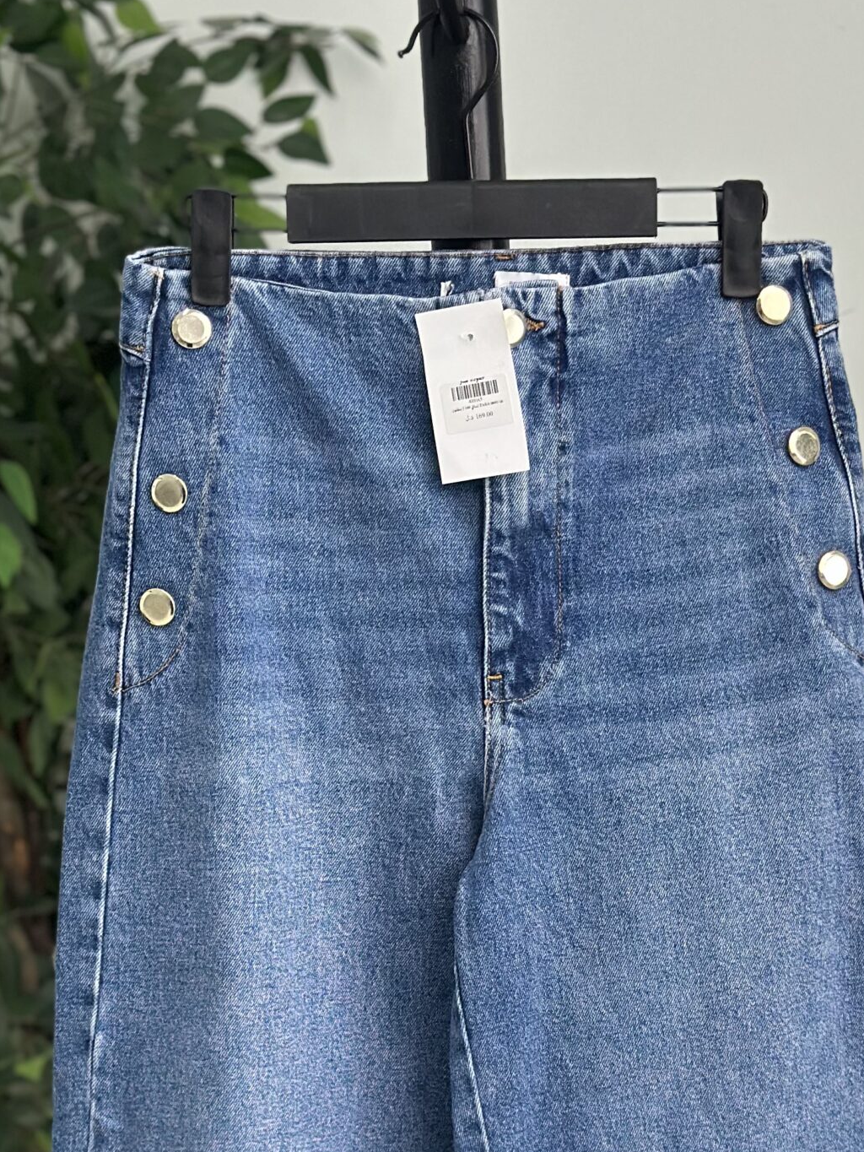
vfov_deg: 21.4
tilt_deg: -10.8
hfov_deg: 16.4
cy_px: 982
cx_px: 538
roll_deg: +1.9
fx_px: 2995
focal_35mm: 90
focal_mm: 6.86
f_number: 1.78
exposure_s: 1/100
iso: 200
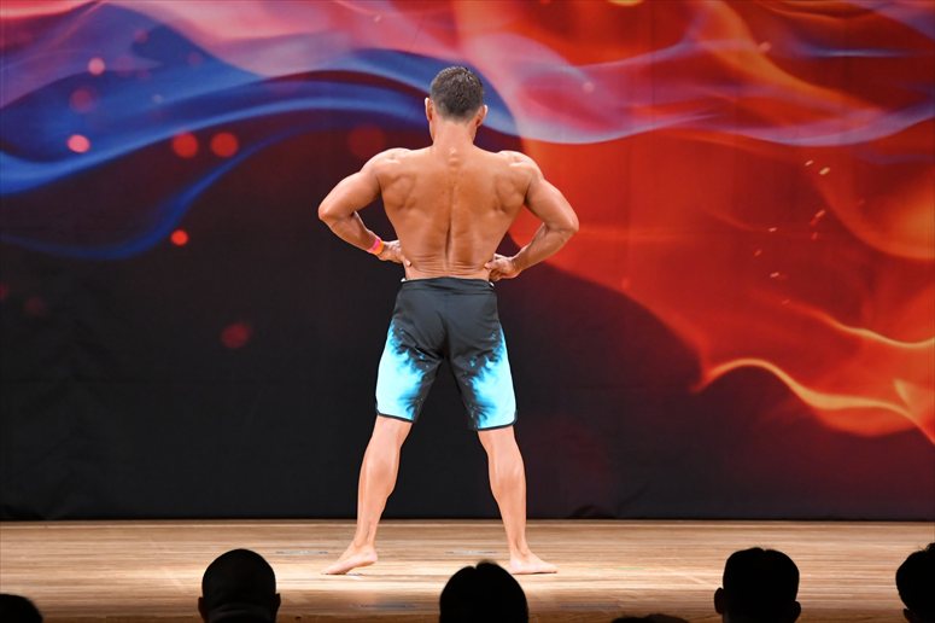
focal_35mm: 240
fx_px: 6230
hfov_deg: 8.6
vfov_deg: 5.7
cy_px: 312
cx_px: 468
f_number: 5.6
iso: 3200
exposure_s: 1/400
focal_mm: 160
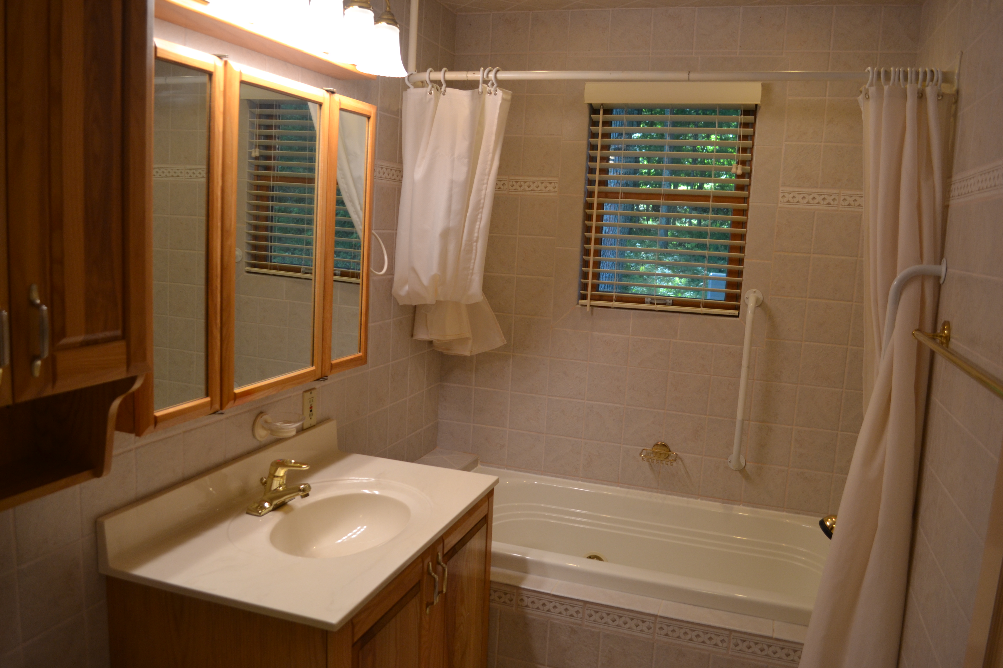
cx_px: 502
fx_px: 752
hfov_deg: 67.4
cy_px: 334
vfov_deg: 47.9
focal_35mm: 27
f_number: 4.5
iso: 400
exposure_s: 1/80
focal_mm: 18
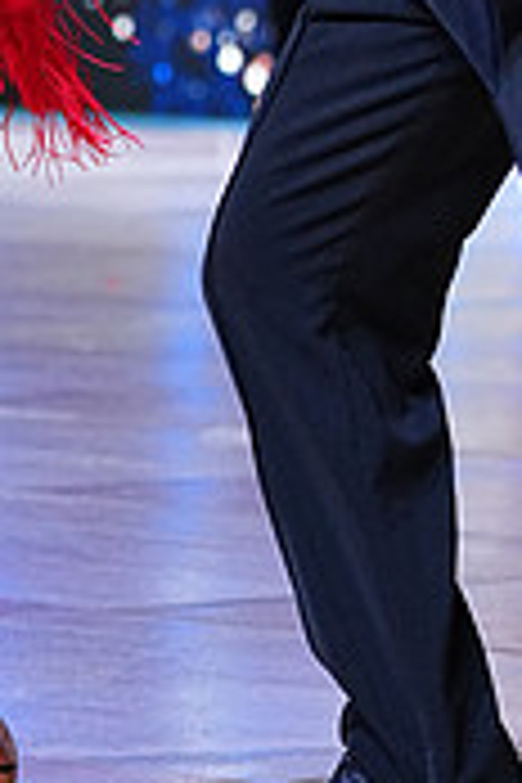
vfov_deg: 5.6
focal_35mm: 369
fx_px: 8025
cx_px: 151
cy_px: -216
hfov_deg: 3.7
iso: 1600
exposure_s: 1/500
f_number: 4
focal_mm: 111
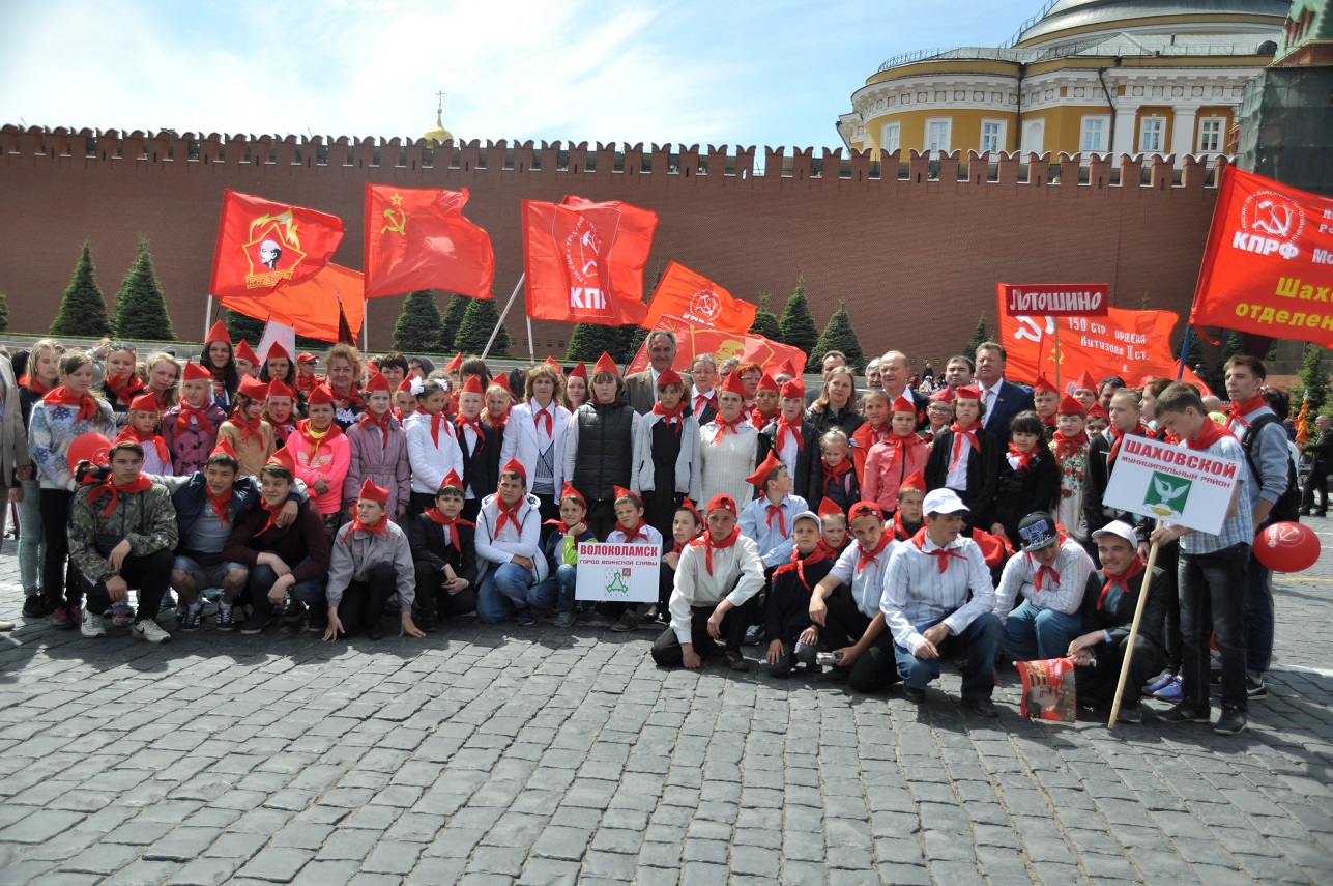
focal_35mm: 33
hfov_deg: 57.3
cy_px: 443
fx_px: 1221
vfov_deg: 39.9
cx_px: 666
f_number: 3.8
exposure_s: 1/1000
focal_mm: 22
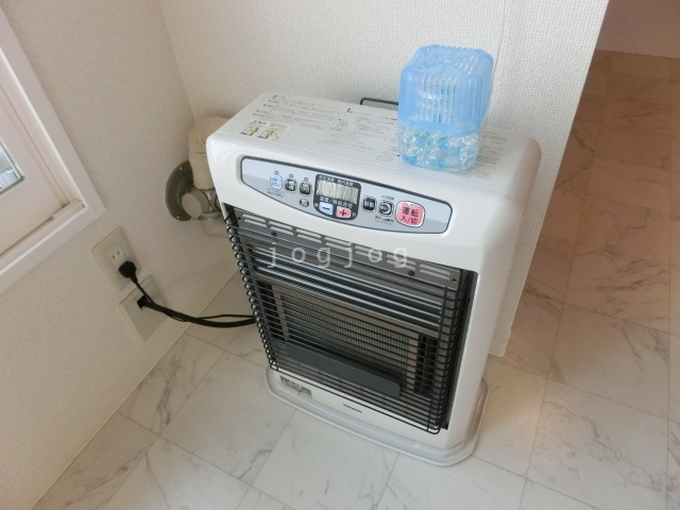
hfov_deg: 71.6
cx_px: 340
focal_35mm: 24
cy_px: 255
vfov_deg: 56.8
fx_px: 471
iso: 800
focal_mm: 4.24
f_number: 3
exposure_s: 1/400
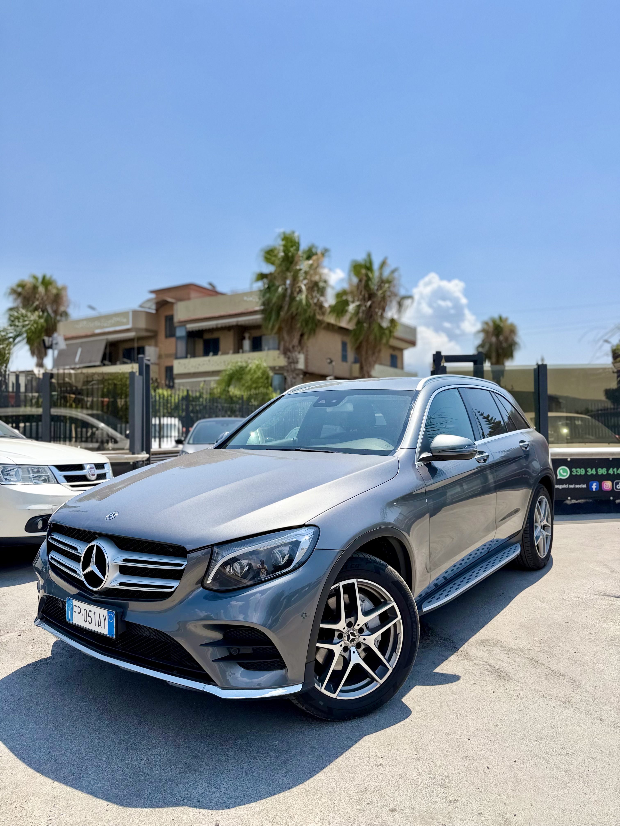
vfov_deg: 71.6
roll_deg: -0.4
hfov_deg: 56.8
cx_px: 310
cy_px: 413
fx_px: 573
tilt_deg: +2.4
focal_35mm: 24
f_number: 1.78
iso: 80
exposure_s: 1/4405
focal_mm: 6.76
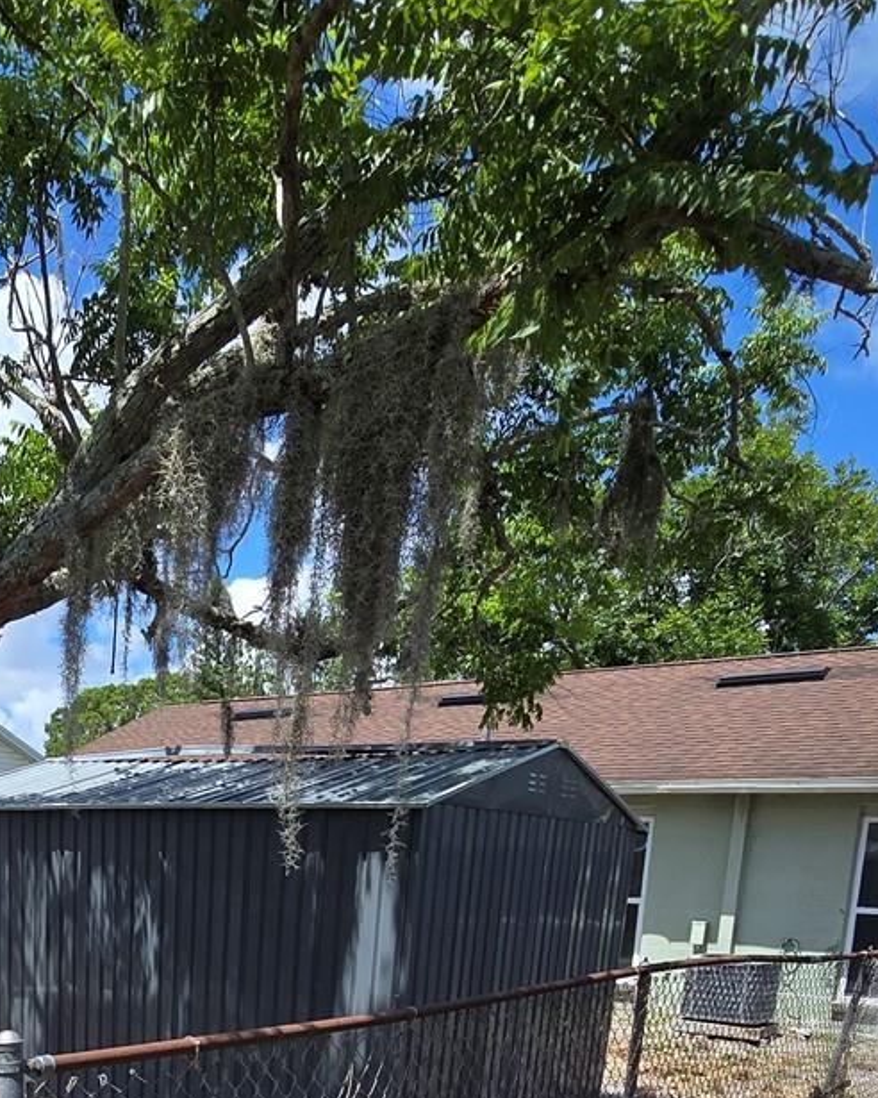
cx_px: 114
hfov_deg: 41.6
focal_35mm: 33
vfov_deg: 46.5
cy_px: 1066
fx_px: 1072
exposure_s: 1/1894
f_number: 2.2
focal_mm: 2.2
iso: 50
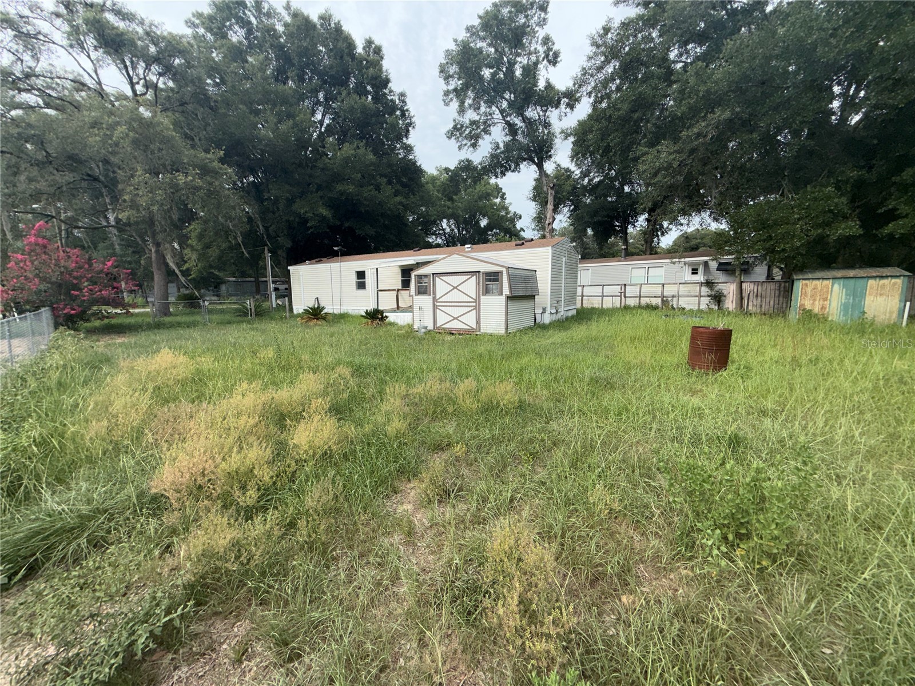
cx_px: 458
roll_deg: +0.3
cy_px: 343
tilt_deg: -7.9
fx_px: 370
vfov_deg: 85.7
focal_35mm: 14
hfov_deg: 102.1
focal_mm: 2.22
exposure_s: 1/506
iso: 16
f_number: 2.2
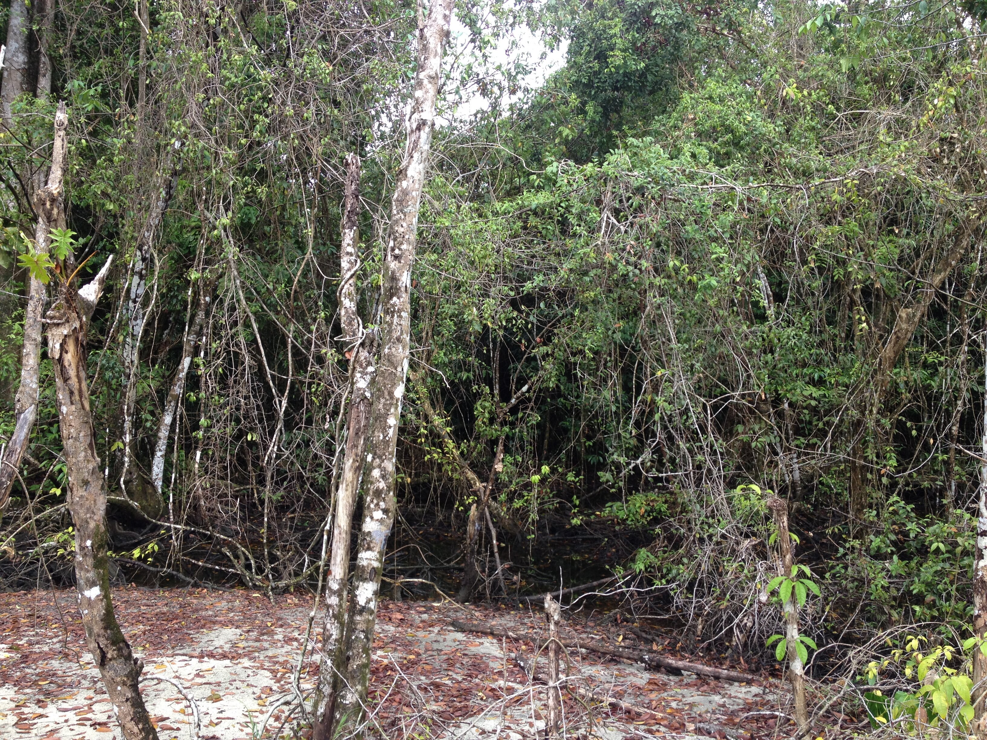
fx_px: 998
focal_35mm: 35
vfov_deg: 40.7
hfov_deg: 52.6
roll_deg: -1.0
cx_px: 494
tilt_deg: -3.8
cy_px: 370
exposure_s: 1/210
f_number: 2.4
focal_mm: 4.28
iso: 50
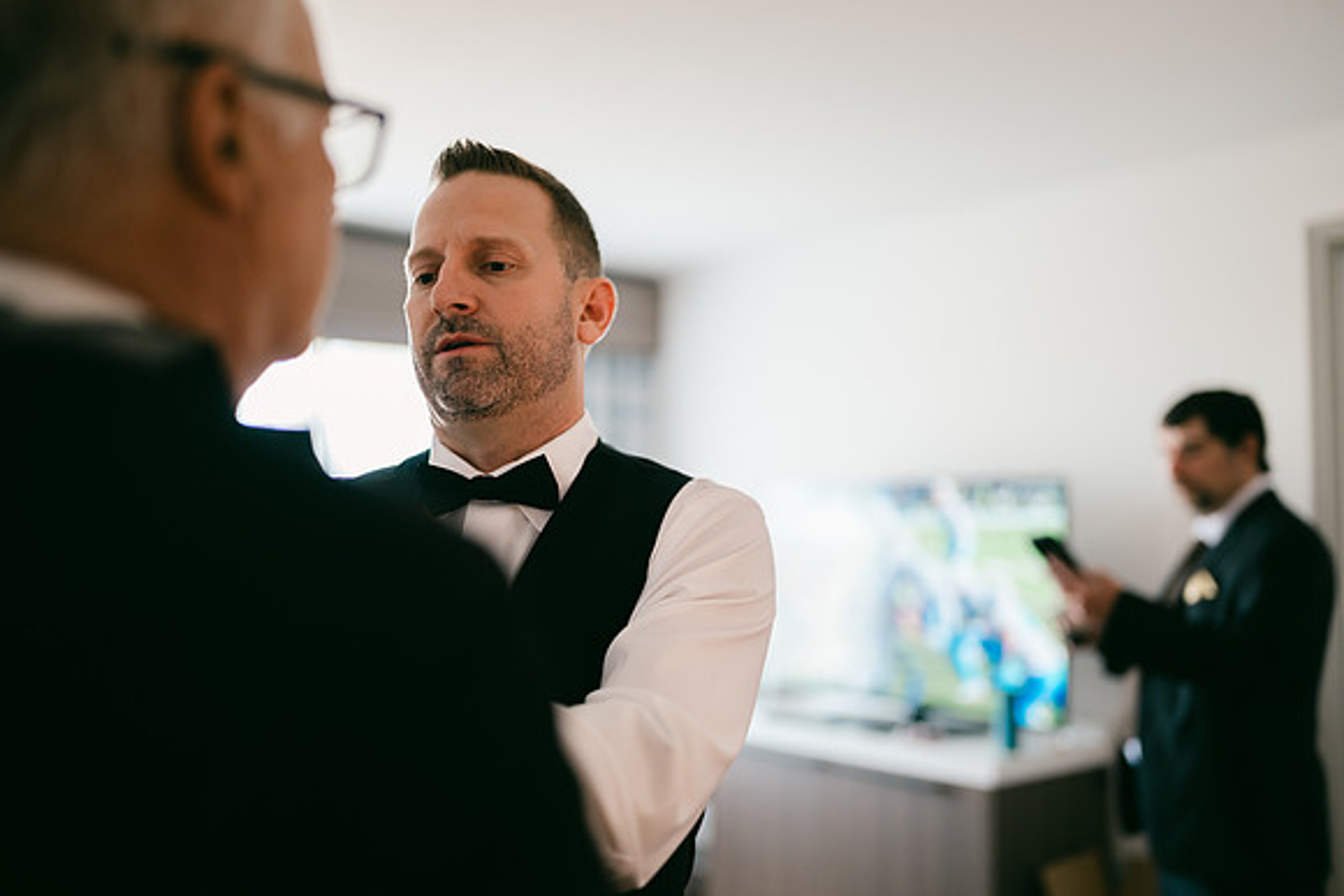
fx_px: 1307
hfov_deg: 54.4
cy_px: 448
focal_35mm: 35
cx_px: 672
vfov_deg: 37.9
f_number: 1.2
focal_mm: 35
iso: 400
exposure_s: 1/160
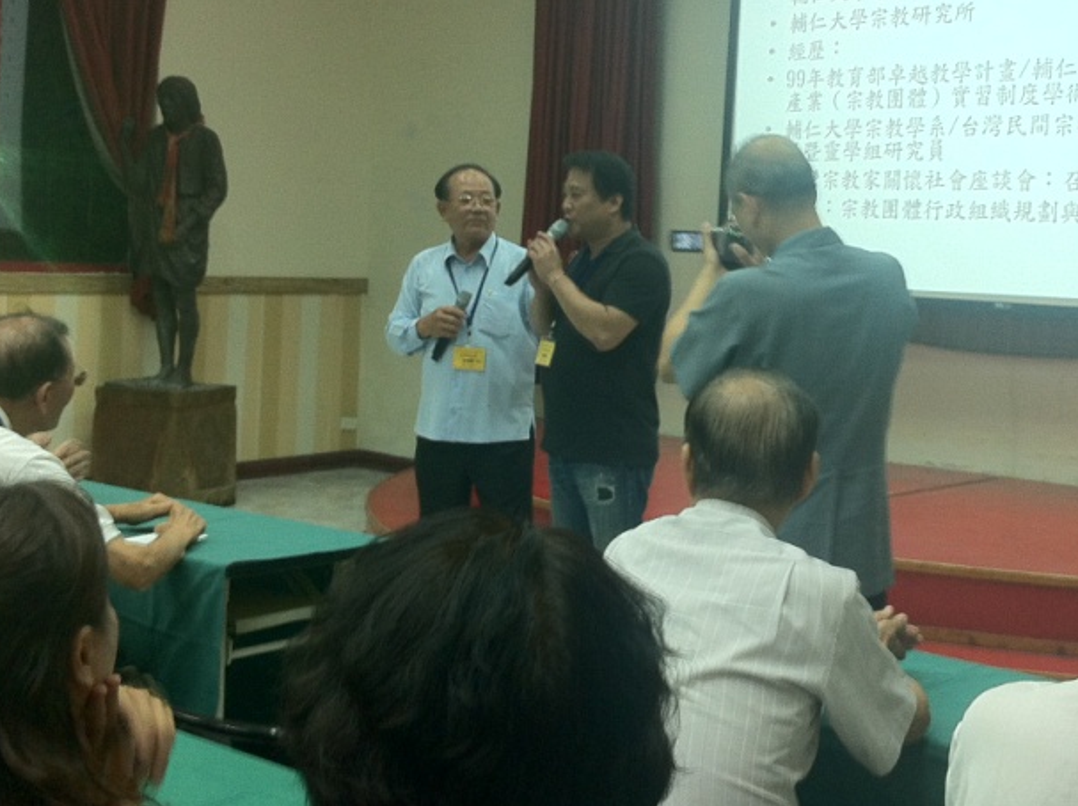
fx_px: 1836
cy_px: 335
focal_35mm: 59
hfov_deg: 32.6
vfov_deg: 24.7
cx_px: 662
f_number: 2.8
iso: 125
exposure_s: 1/15
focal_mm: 3.85
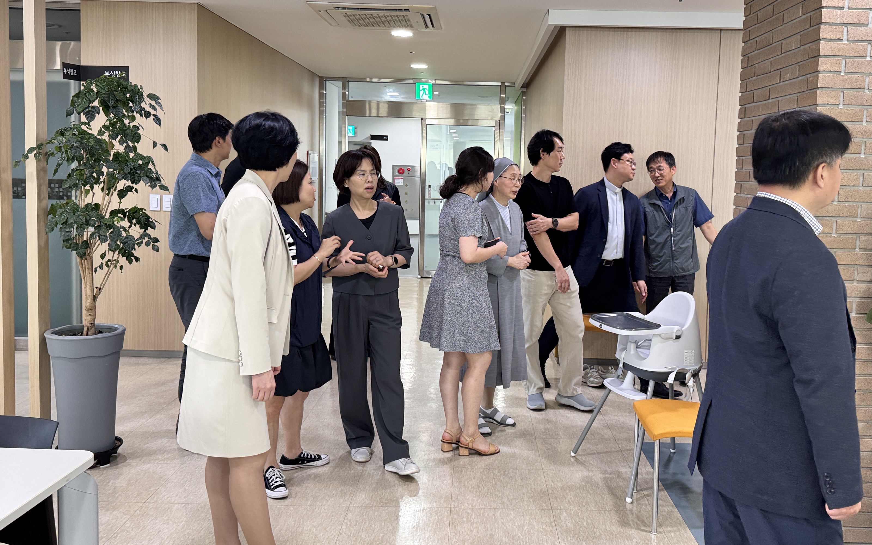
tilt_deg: -1.8
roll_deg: +1.1
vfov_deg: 39.3
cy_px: 224
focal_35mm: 32
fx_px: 760
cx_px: 479
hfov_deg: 59.5
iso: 160
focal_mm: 6.76
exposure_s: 1/120
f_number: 1.78
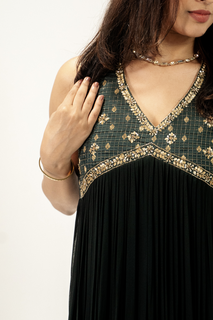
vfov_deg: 23.1
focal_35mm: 88
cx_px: 160
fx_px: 781
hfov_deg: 15.5
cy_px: 129
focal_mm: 49
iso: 1250
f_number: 4
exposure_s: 1/160
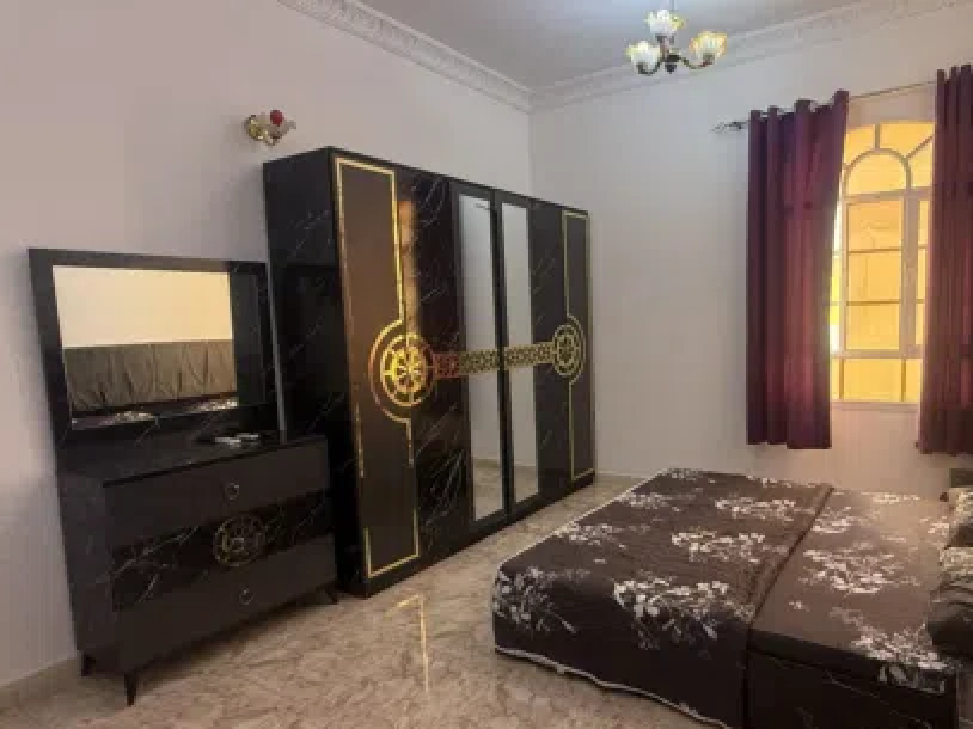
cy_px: 392
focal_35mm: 22
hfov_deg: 75.4
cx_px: 593
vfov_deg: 61.0
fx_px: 618
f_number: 2.2
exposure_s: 1/100
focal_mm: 2.22
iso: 320
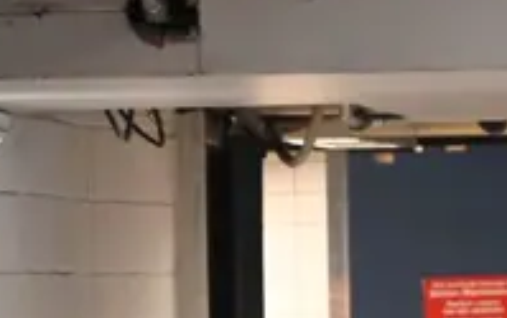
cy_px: 467
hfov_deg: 2.3
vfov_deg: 1.5
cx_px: 634
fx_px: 12453
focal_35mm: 900
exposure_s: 1/200
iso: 12800
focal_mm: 200
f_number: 6.3
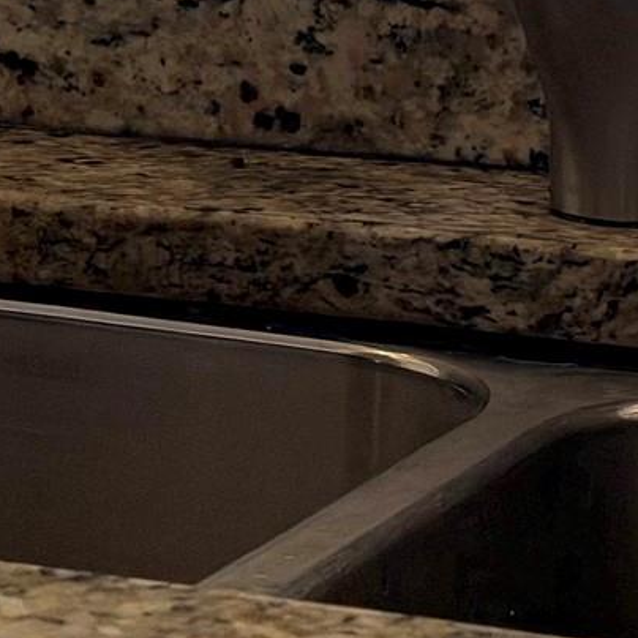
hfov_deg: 10.4
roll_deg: -0.2
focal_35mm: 168
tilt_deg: -2.1
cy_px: -305
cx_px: 363
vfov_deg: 10.1
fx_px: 3503
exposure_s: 1/60
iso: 64
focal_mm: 6.76
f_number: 1.78
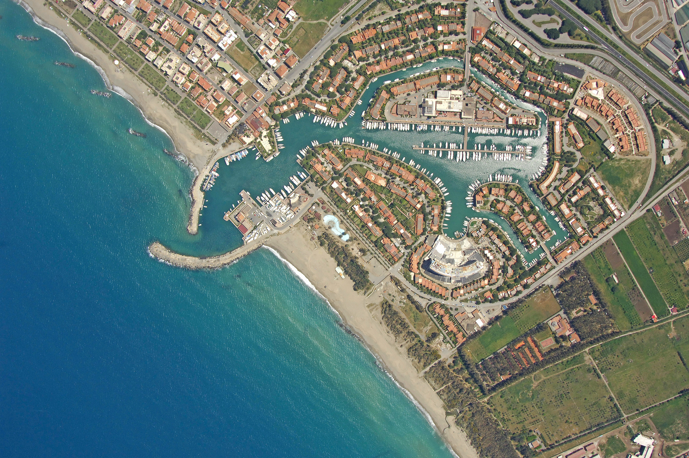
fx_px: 688
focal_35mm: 36
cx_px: 344
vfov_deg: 36.8
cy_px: 229
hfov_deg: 53.2
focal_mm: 24
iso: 400
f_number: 8
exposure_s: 1/1000
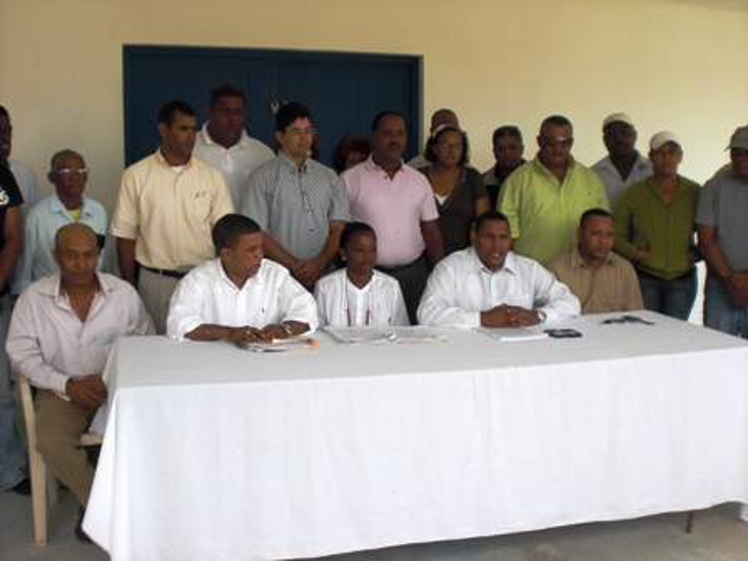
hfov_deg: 49.0
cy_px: 280
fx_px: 821
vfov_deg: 37.7
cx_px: 374
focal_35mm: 38
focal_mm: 6.3
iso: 64
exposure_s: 1/200
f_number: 3.1
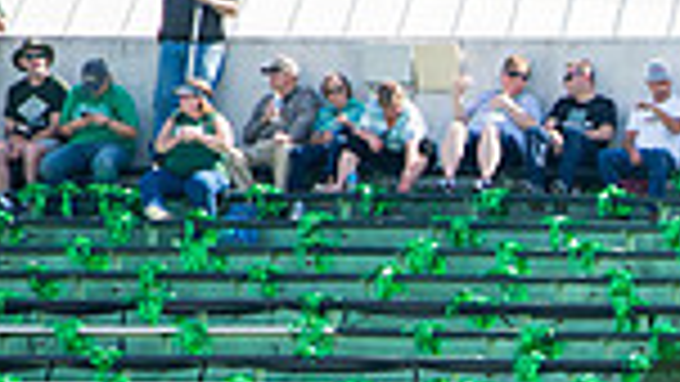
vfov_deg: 1.5
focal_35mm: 806
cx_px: 973
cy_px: 553
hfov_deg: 2.7
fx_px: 14535
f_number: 4.5
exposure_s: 1/1000
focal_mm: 200
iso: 200
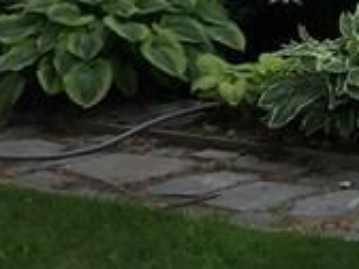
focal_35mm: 177
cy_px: -271
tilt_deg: -0.4
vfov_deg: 8.0
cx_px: 801
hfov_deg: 10.0
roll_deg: -1.7
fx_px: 1836
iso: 32
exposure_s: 1/1236
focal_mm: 4.15
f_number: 2.2
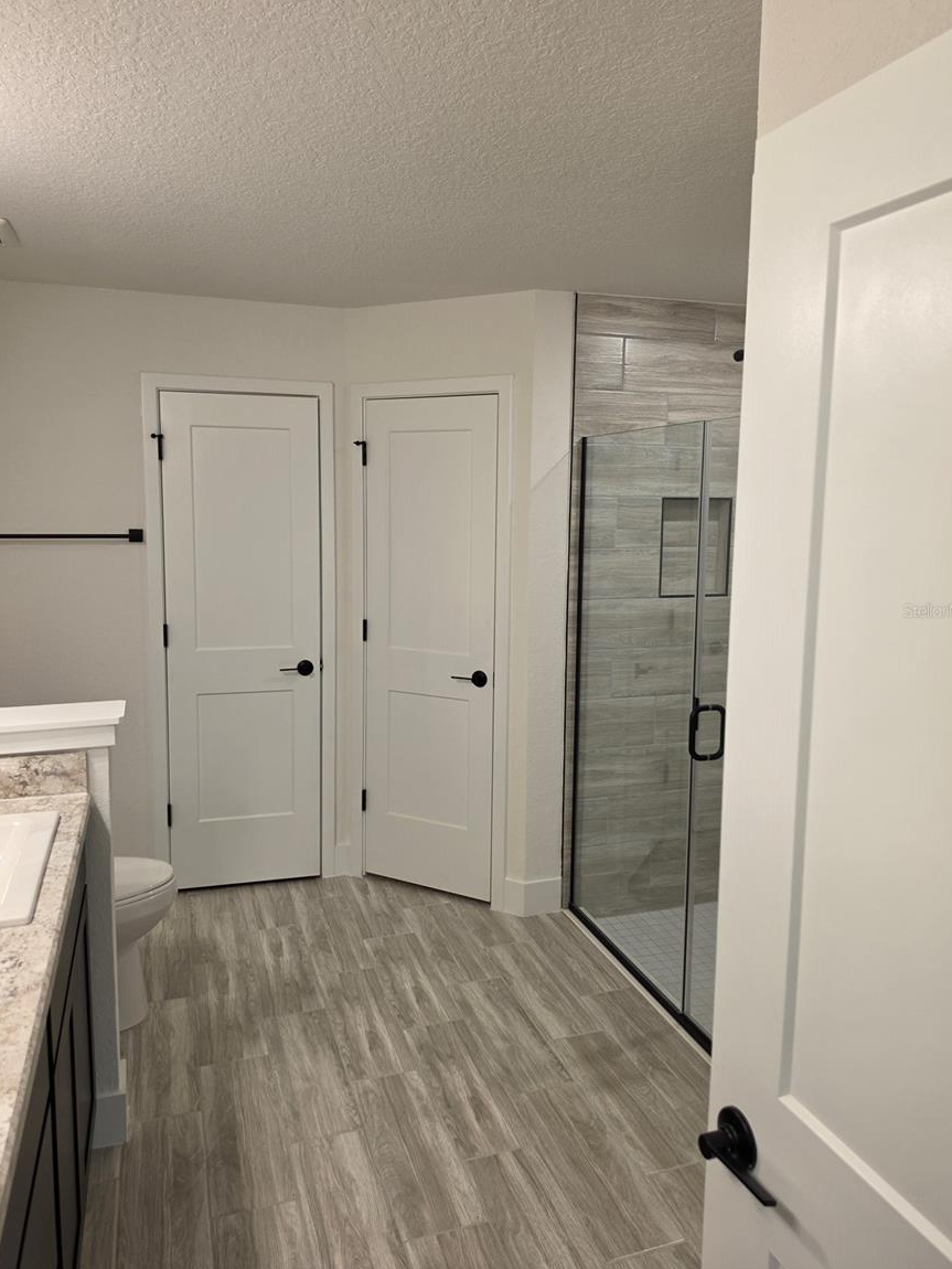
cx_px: 485
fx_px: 880
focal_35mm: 24
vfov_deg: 71.6
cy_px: 610
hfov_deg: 56.8
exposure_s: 1/120
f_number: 1.4
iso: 64
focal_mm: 6.5
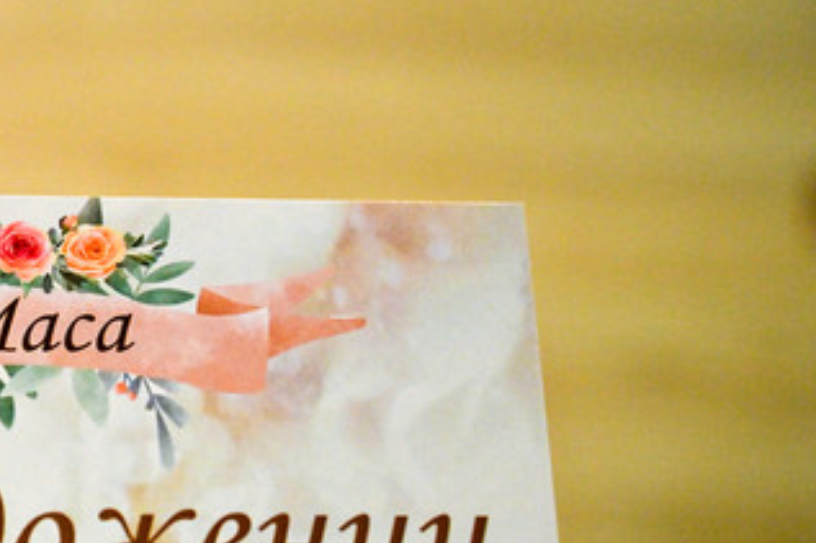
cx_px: 62
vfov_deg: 13.5
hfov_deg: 19.8
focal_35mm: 101
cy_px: 395
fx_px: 2288
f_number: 3.2
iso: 1600
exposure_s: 1/1000
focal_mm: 50
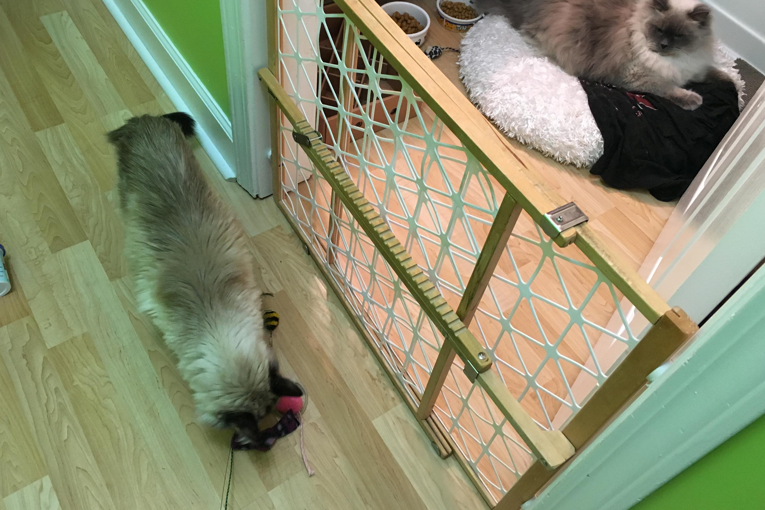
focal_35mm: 31
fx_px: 659
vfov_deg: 42.2
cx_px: 383
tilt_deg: -52.1
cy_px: 223
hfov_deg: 60.3
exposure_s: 1/24
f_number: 2.2
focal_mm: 4.15
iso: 200
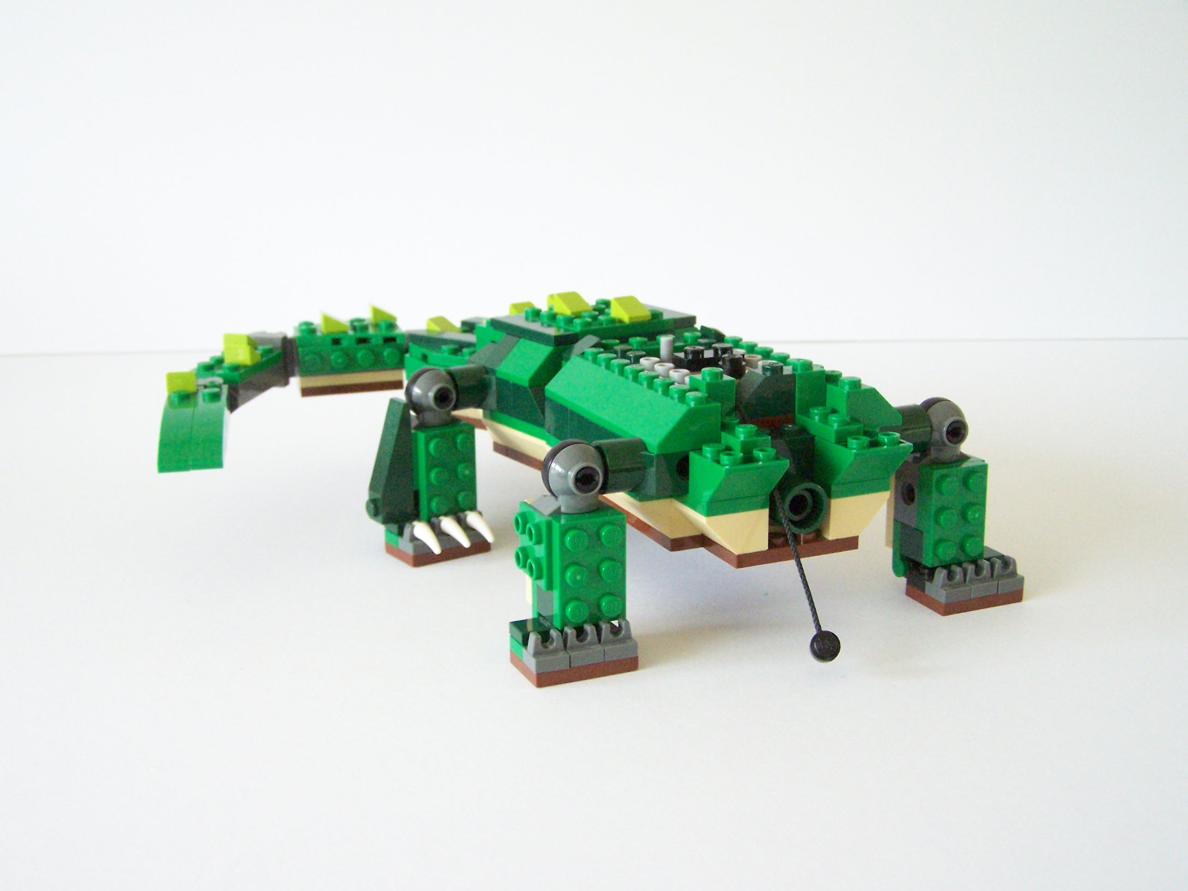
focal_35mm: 40
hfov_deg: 46.8
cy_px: 446
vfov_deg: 36.0
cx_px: 594
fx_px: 1373
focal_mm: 6.7
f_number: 3.2
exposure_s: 1/60
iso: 400
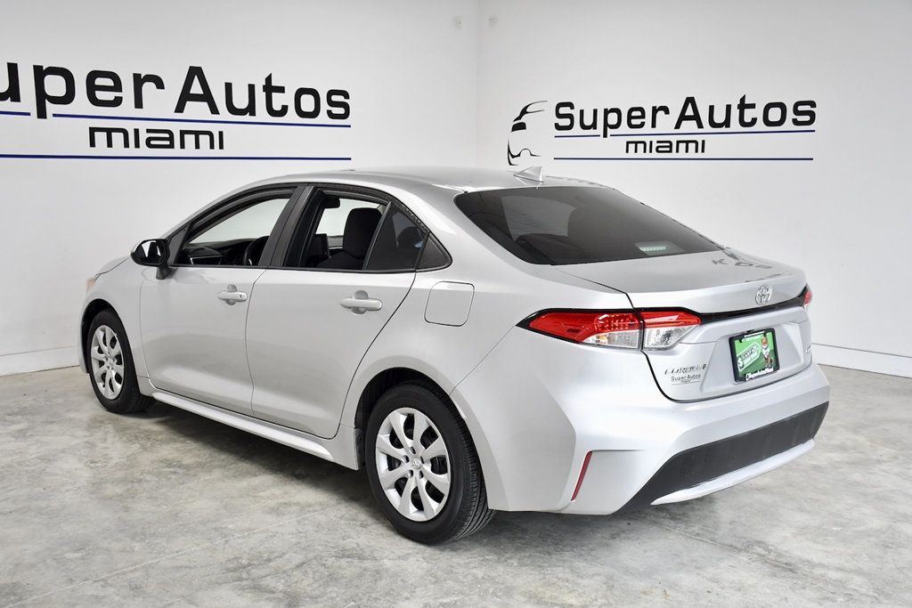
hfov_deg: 53.1
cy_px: 304
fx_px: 912
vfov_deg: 36.9
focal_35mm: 36
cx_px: 456
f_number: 5.6
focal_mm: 24
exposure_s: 1/400
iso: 1250
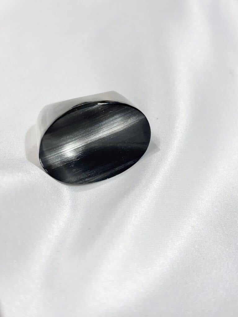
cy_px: 158
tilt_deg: -30.0
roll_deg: +5.1
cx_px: 119
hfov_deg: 28.0
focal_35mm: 52
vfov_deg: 36.8
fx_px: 477
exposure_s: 1/261
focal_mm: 5.96
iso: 32
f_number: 1.6
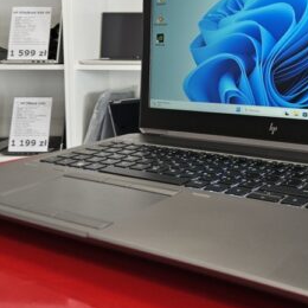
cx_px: 240
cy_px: 79
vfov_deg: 35.3
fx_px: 473
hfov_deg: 35.1
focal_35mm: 47
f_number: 1.8
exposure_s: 1/180
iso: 200
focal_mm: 5.4
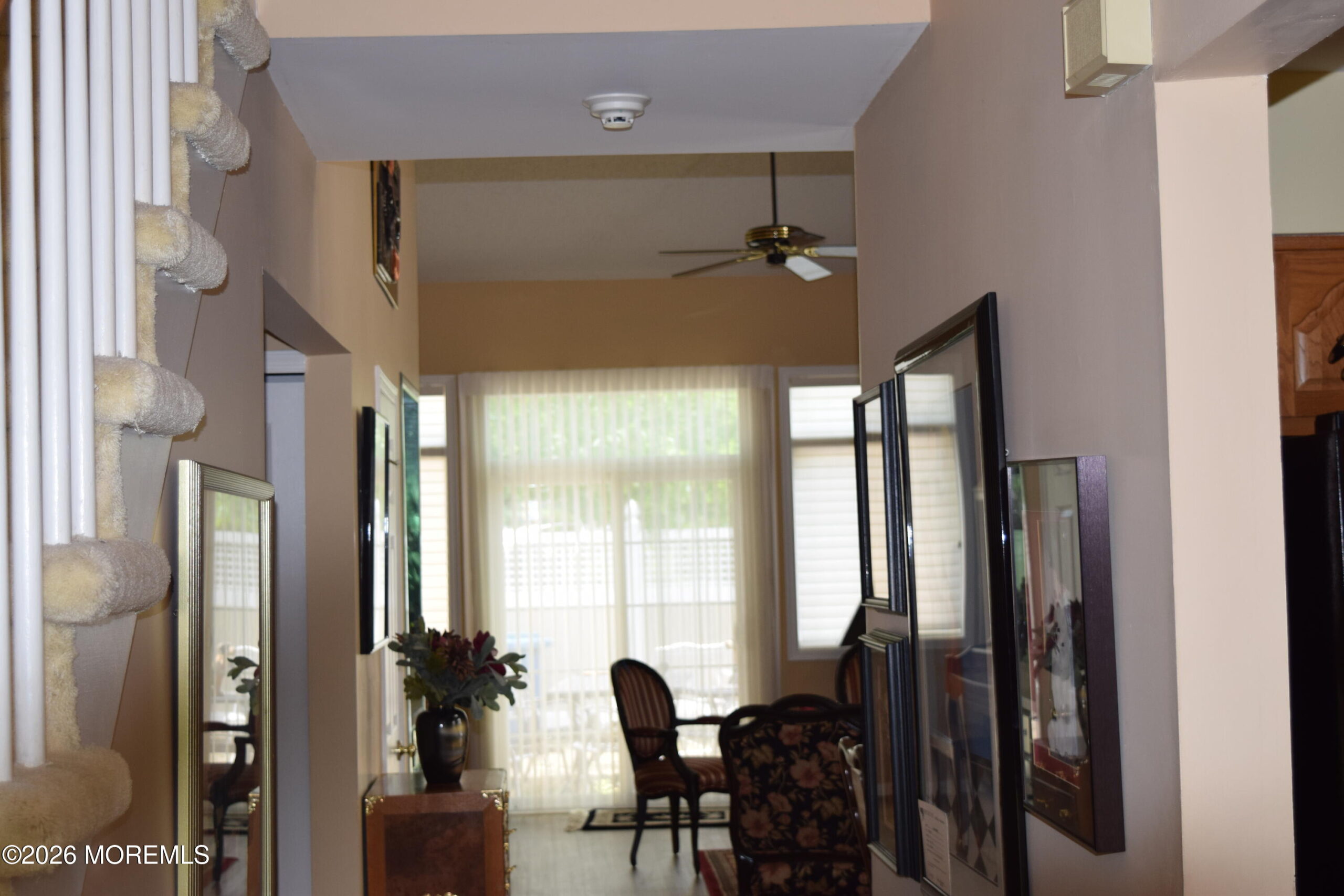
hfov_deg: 36.9
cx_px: 672
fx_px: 2016
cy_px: 448
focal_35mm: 54
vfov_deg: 25.1
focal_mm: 36
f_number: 5.6
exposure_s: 1/125
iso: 400
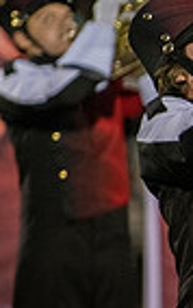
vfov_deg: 2.3
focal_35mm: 926
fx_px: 7777
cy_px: 112
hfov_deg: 1.4
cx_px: 606
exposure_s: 1/500
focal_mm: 200
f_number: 2.8
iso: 2500
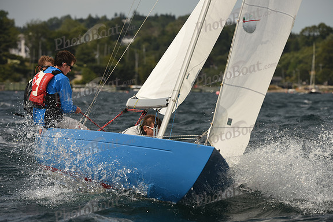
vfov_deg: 4.7
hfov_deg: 7.1
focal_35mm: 292
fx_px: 2701
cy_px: 111
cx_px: 166
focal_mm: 290
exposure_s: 1/1000
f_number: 7.1
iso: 250
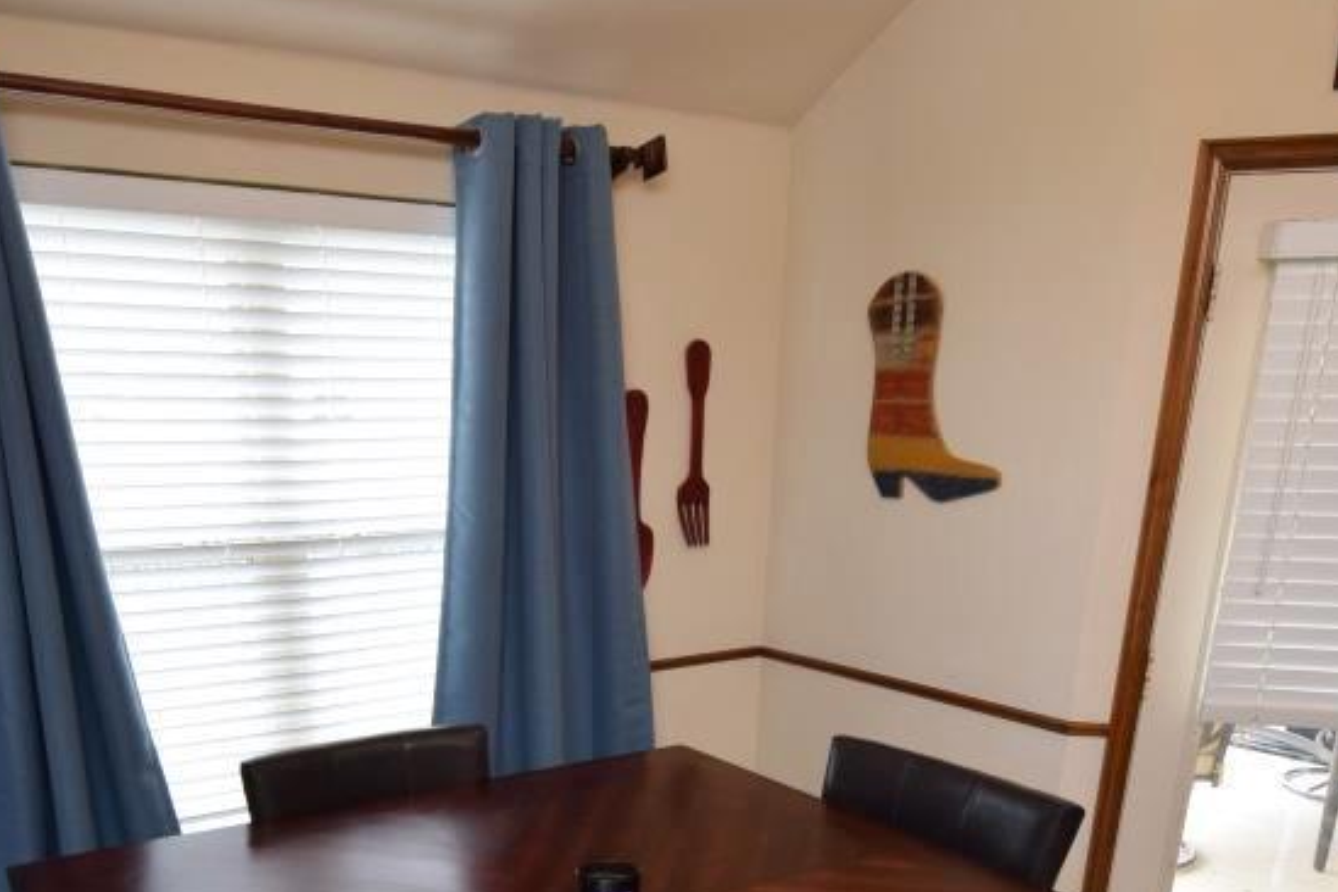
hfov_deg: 64.7
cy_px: 764
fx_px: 1041
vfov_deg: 43.3
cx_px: 514
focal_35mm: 28
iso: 800
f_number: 5.6
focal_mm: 10
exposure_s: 1/125
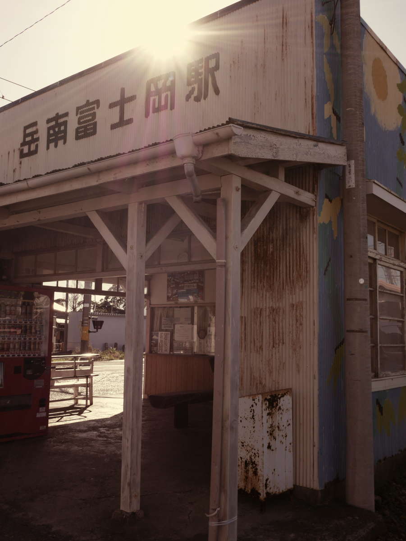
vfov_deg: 53.9
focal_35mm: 34
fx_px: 531
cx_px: 203
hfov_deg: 41.8
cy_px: 270
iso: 200
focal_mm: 17
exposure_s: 1/400
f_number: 9
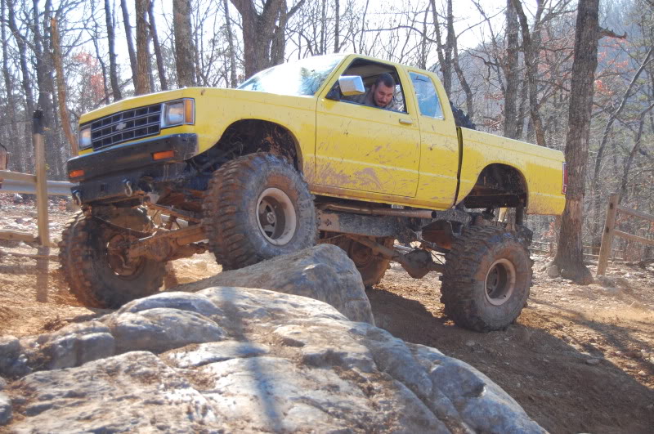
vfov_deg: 21.5
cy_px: 217
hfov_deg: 31.9
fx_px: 1143
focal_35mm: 63
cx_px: 327
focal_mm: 42
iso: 400
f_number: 5.3
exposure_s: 1/400
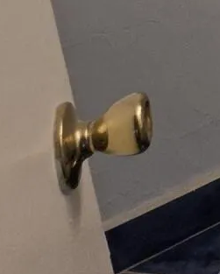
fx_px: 658
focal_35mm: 81
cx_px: 637
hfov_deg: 11.7
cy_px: -280
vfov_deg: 17.0
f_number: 1.9
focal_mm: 2.2
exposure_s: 1/120
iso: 64
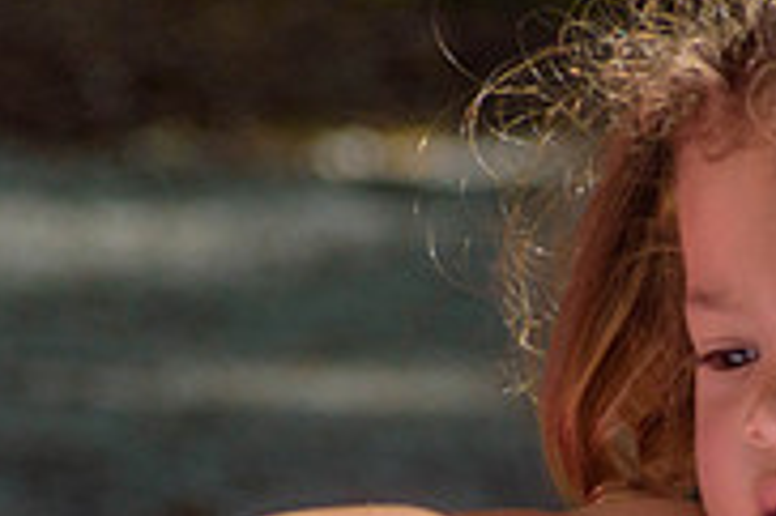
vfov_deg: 2.0
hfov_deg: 3.0
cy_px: 663
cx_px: 648
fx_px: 14967
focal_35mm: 695
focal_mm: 145
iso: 400
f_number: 5.6
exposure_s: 1/2000
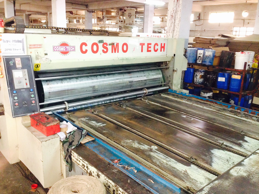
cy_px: 97
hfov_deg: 55.4
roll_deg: -2.0
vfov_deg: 42.9
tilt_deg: -13.5
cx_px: 130
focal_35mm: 33
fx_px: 247
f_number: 2.4
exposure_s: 1/17
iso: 400
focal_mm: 4.12
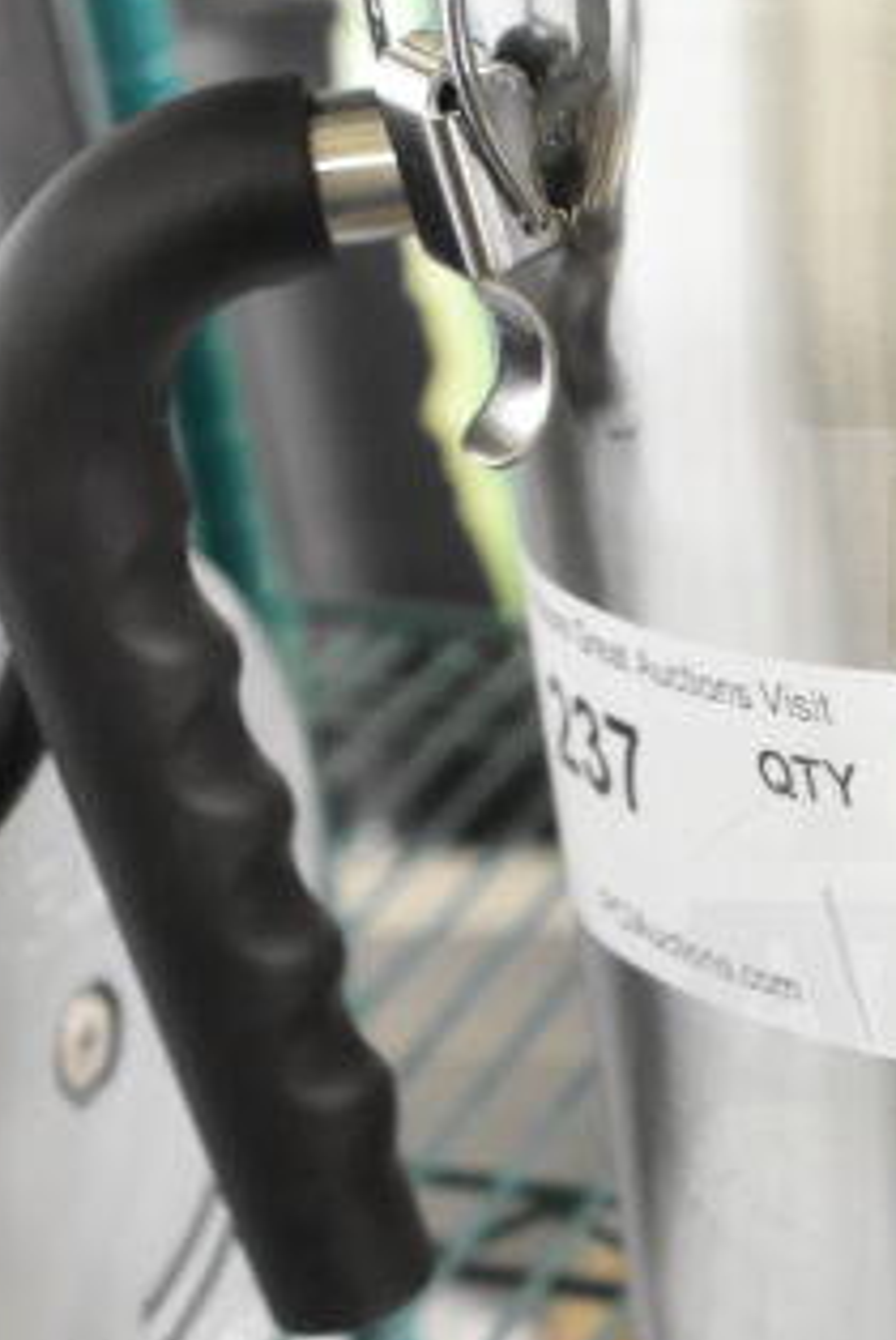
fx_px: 3576
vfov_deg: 21.2
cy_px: 764
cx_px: 1165
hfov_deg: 13.7
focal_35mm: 96
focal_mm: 22
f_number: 3.8
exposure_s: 1/40
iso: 2800
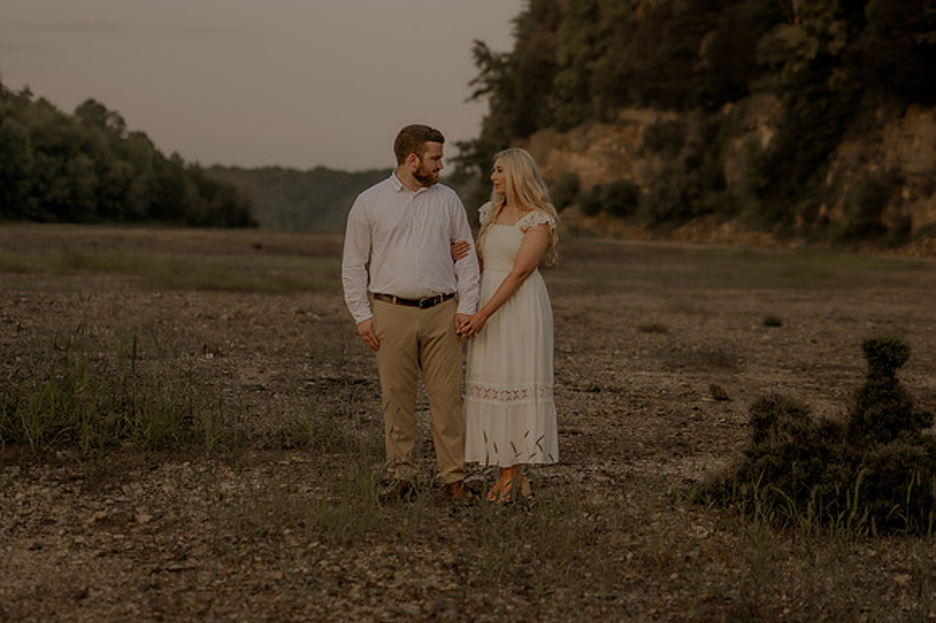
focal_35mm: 77
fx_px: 1993
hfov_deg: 26.4
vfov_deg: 17.8
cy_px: 312
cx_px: 468
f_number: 2.2
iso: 200
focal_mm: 50
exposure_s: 1/1000
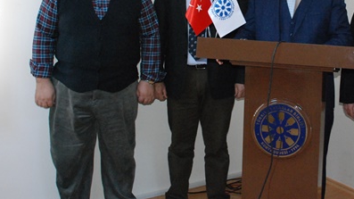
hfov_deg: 33.5
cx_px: 275
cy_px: 19
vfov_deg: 19.3
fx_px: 572
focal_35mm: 61
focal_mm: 24
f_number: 5
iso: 1600
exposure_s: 1/60
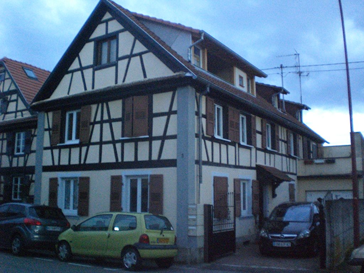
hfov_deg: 49.0
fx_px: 400
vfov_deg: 37.7
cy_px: 136
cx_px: 182
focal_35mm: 38
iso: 800
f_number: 3.1
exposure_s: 1/60
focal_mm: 6.3
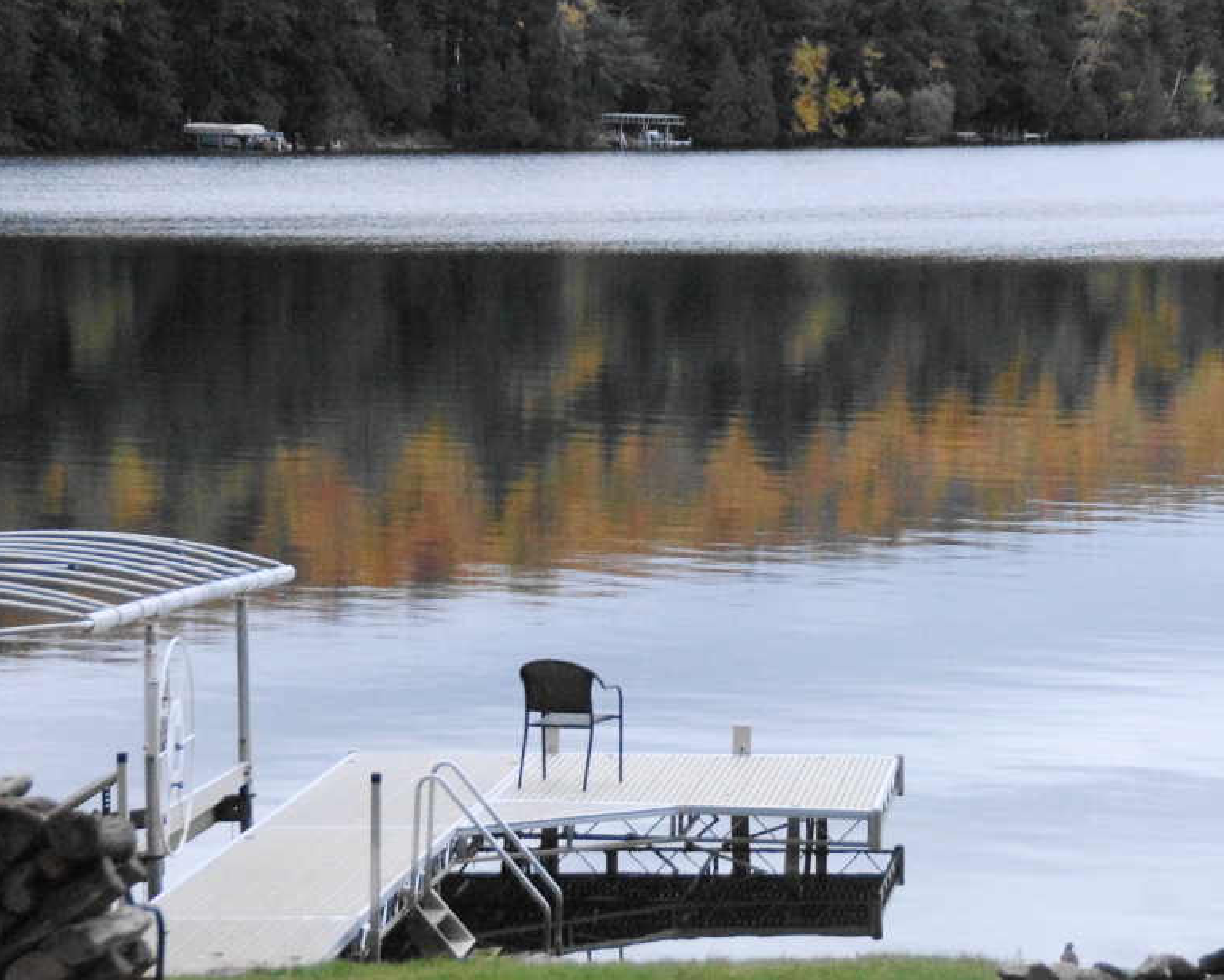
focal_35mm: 146
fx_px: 5290
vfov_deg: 10.6
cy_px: 508
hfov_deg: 13.2
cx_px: 786
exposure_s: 1/25
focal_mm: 80
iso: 1600
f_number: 5.6
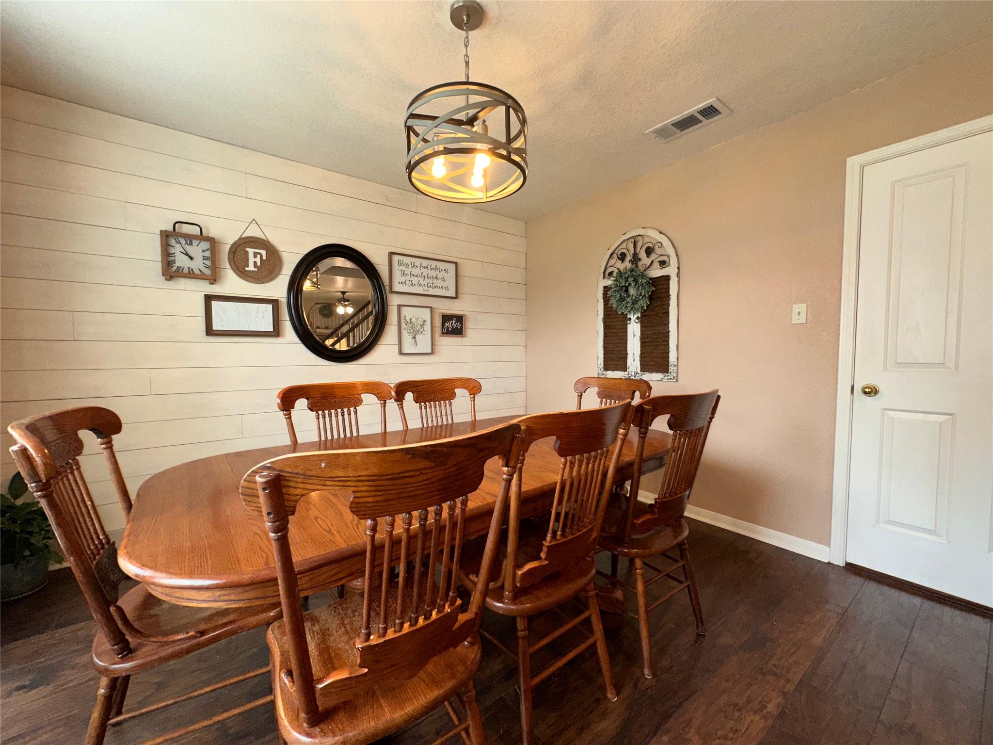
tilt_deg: -2.8
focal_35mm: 14
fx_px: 402
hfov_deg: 102.1
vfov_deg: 85.7
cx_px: 496
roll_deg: -0.2
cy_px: 372
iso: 80
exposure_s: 1/60
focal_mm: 2.22
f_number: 2.2
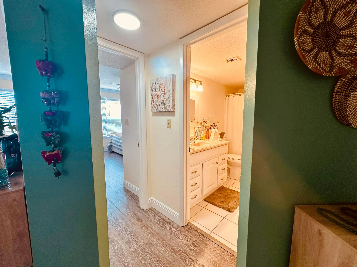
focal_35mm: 14
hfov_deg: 102.1
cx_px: 178
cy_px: 134
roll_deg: -0.1
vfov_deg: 85.7
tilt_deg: -5.7
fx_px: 144
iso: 100
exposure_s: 1/120
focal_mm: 2.22
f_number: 2.2
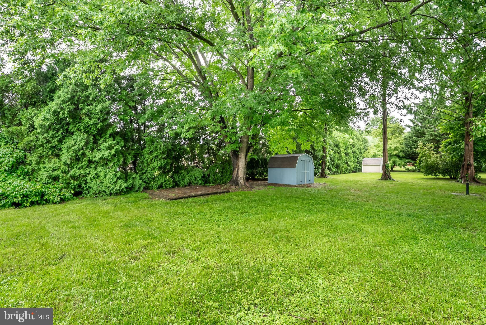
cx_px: 243
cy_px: 162
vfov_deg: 81.3
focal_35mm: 14
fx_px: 189
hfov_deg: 104.2
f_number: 8
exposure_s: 1/30
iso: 125
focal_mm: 14
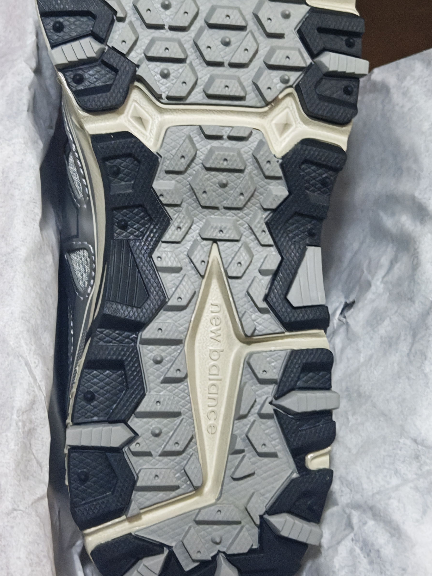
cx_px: 221
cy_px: 232
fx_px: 1365
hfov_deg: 18.0
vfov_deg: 23.8
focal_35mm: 82
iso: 800
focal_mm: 6.67
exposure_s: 1/25
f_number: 1.9
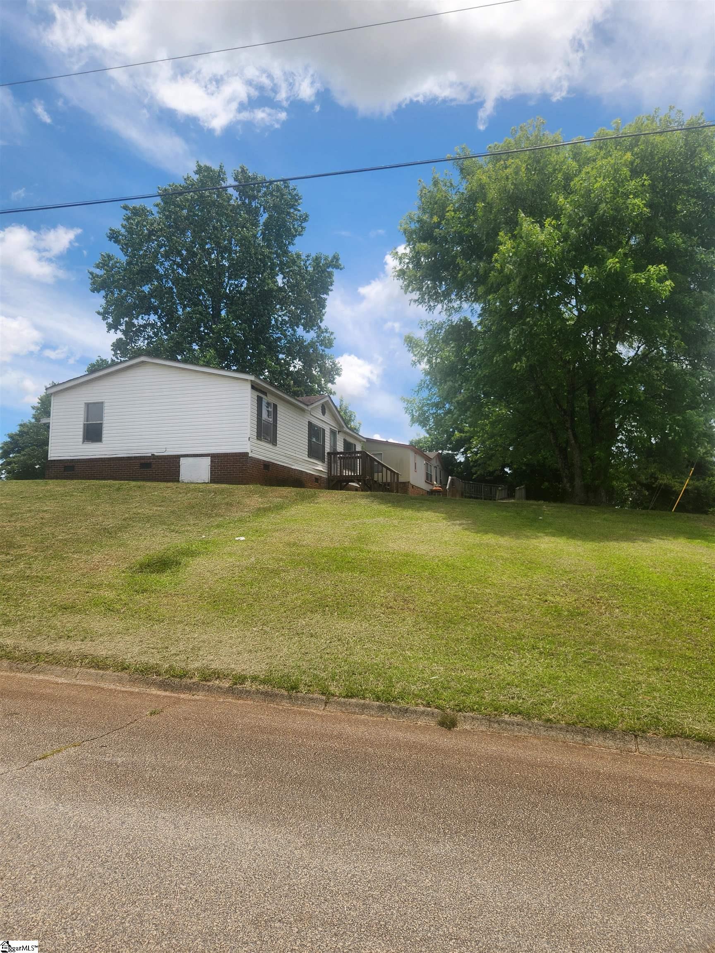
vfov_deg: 73.9
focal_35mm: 23
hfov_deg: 58.9
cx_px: 358
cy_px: 476
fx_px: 633
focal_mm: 5.4
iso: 20
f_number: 1.8
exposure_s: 1/1654
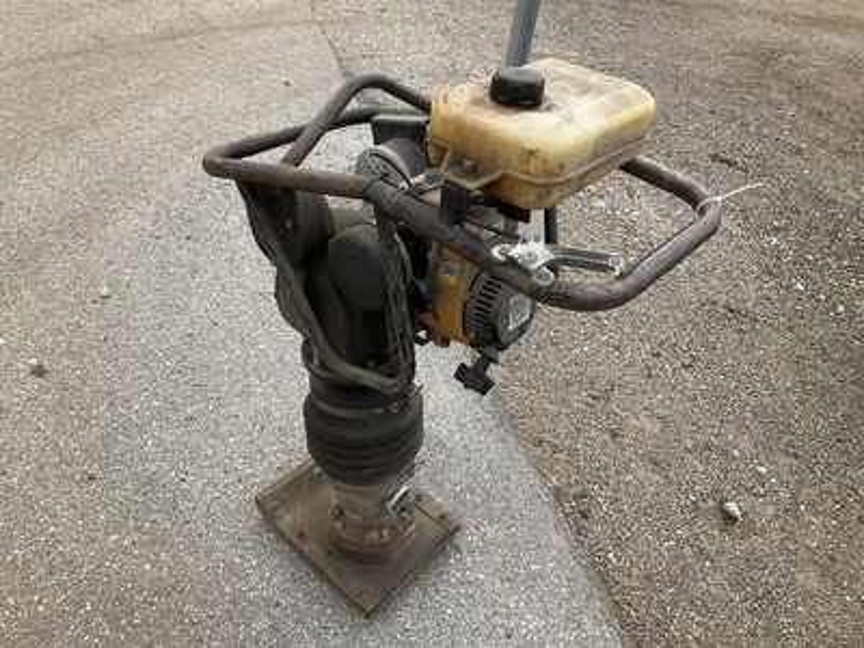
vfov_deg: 48.2
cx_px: 432
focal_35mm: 29
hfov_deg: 61.7
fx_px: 724
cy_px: 324
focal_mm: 3
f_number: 1.8
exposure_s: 1/804
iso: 25
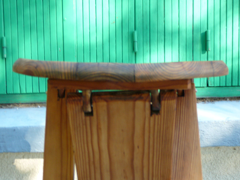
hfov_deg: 31.7
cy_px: 90
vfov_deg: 24.0
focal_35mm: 61
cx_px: 120
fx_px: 423
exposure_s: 1/40
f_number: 3.6
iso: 100
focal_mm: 9.1
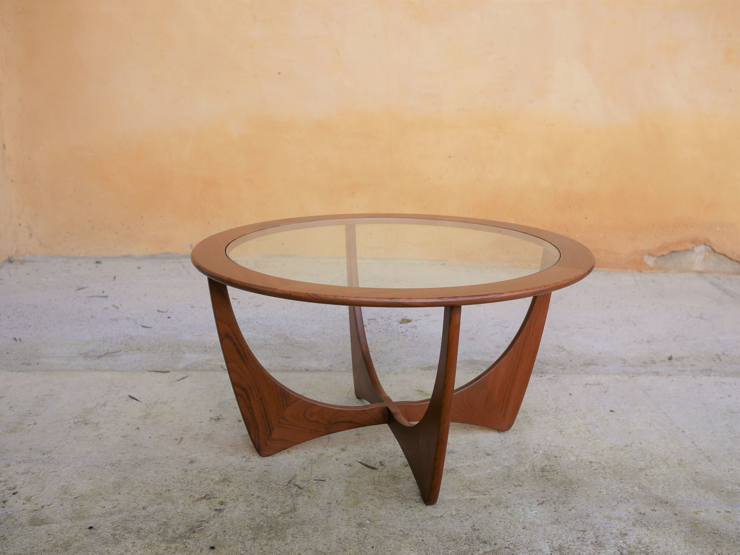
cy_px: 278
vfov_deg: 36.0
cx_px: 370
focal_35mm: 40
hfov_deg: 46.8
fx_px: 855
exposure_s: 1/400
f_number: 3.2
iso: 200
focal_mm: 20
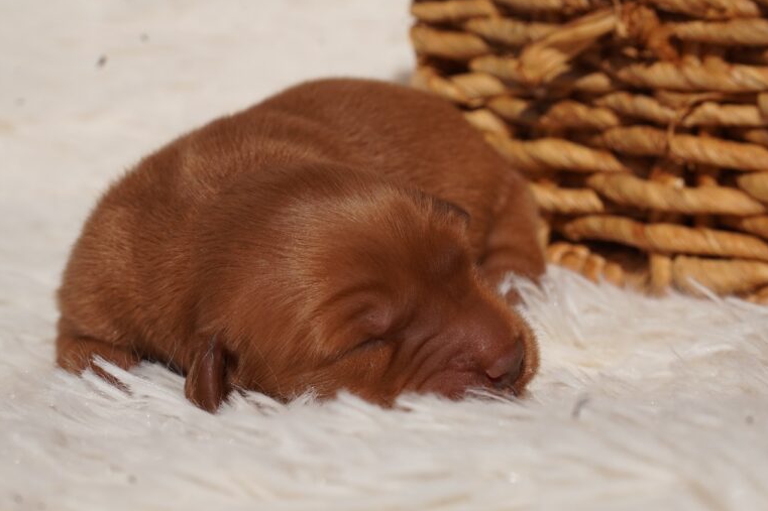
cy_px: 254
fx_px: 2261
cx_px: 385
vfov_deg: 12.9
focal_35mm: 106
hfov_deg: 19.3
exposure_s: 1/3200
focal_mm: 70
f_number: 11
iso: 640
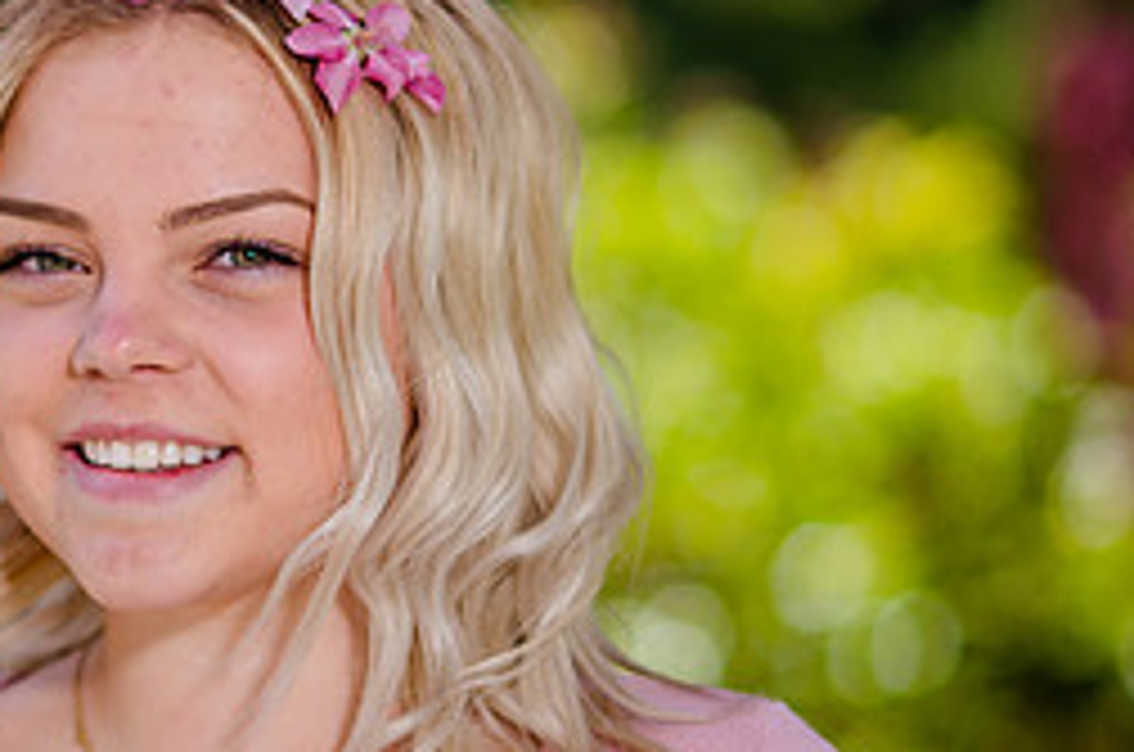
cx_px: -54
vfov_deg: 4.7
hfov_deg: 7.0
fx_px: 9243
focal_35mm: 294
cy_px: 372
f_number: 2
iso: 125
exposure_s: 1/800
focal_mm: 105
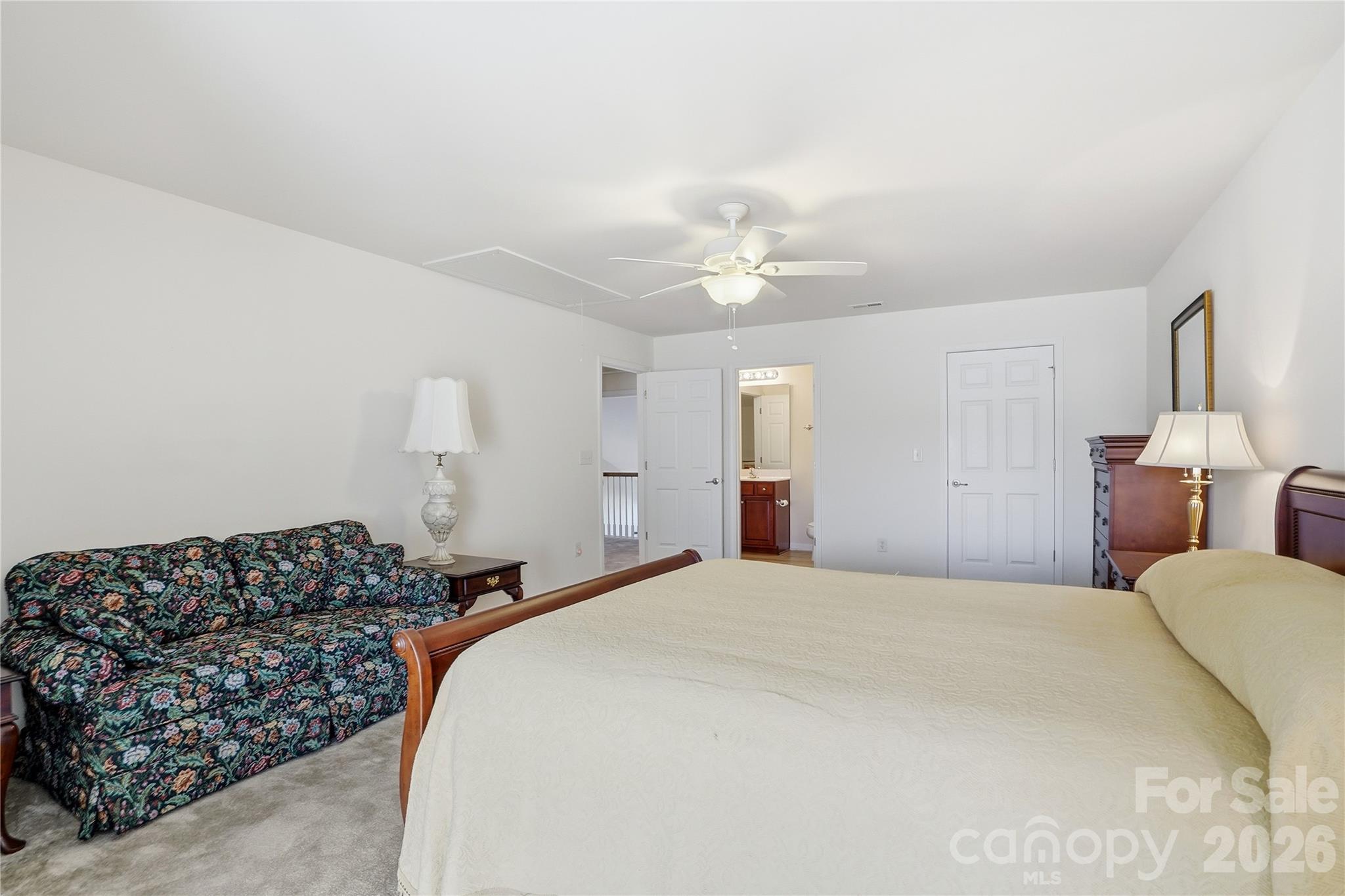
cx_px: 672
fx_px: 598
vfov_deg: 73.7
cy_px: 448
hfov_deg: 96.7
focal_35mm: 16
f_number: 10
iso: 640
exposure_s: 1/320
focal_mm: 16
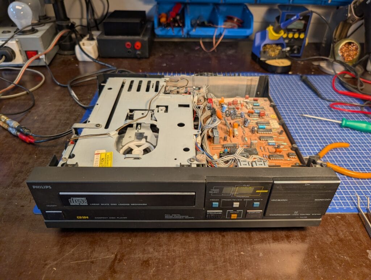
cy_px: 140
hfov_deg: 71.5
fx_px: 258
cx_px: 186
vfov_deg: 56.9
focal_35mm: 24
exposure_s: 1/210
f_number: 1.68
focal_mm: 6.9
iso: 21
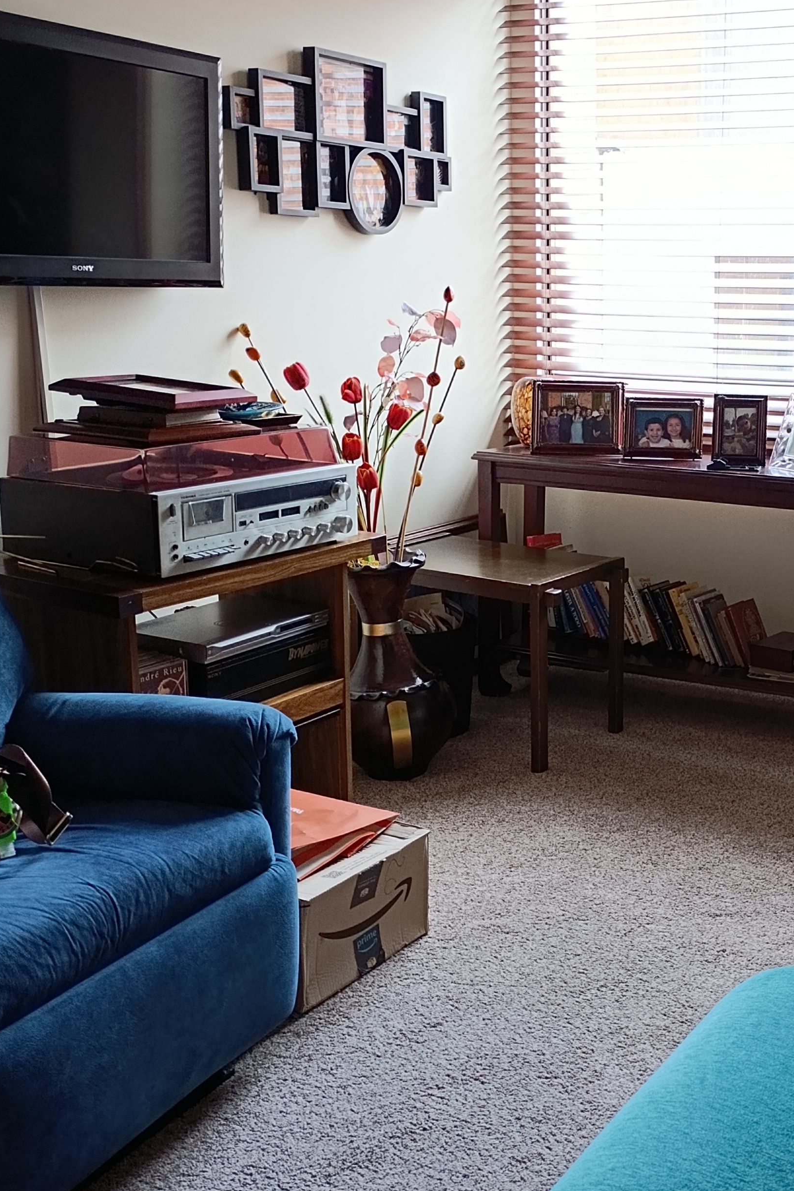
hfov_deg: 32.4
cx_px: 649
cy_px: 553
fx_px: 1323
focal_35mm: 40
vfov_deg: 48.4
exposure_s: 1/120
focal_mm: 6.11
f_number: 1.65
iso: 332
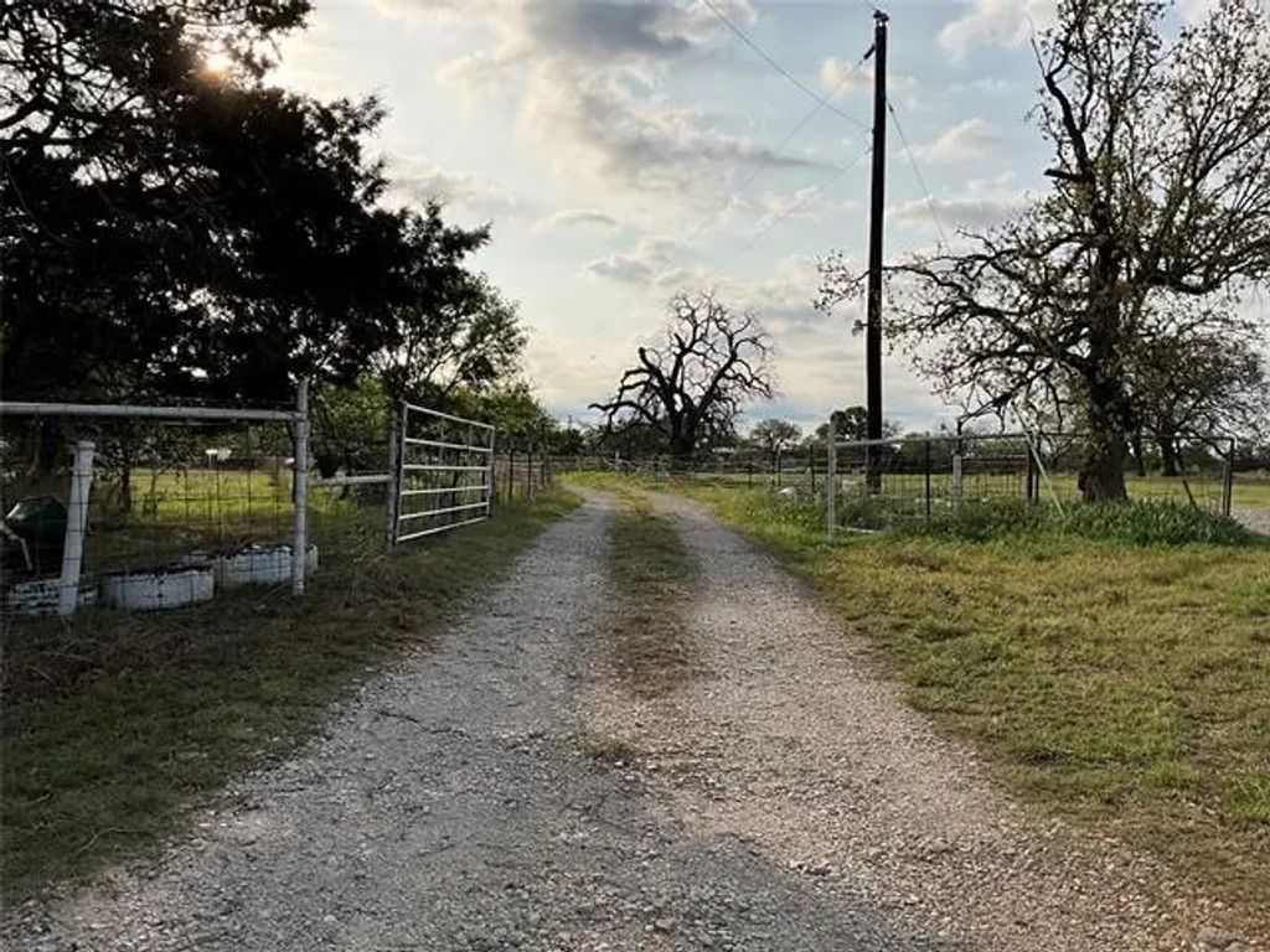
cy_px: 476
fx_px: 1064
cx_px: 635
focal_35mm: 29
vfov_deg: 48.2
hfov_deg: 61.7
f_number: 1.8
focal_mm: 3
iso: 25
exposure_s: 1/3534
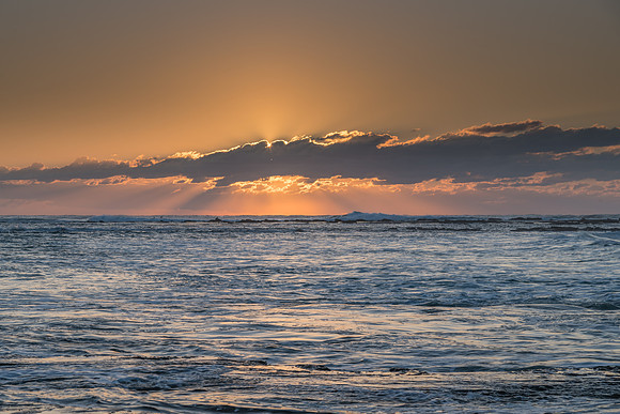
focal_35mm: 100
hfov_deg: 20.5
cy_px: 207
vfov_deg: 13.7
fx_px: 1716
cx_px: 310
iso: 31
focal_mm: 98
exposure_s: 1/20
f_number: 11
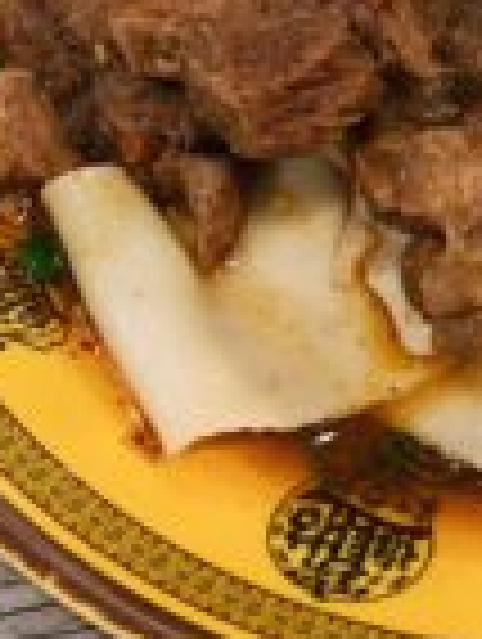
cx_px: 536
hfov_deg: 19.3
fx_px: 1351
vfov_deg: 24.8
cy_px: -63
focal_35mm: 73
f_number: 1.8
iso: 250
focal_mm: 4.25
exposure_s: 1/50
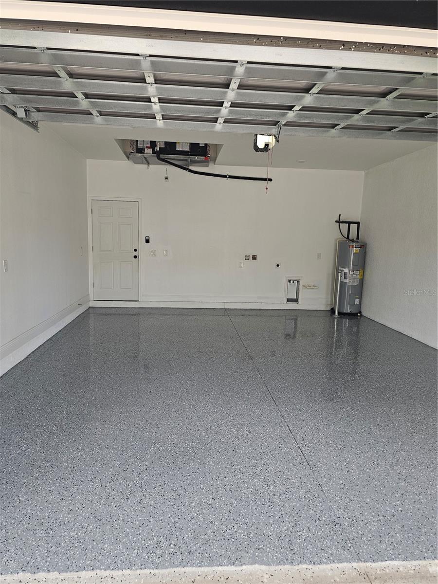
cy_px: 292
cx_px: 219
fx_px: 388
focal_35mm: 23
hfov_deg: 58.9
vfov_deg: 73.9
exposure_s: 1/180
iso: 50
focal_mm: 6.3
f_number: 1.7
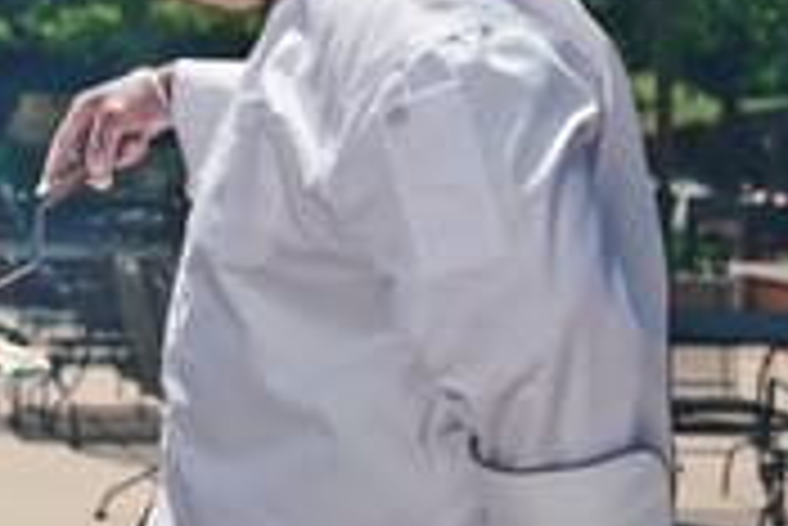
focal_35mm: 114
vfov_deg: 12.0
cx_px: 86
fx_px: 2497
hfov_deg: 17.7
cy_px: 207
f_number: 3.5
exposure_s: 1/1600
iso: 64
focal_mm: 50
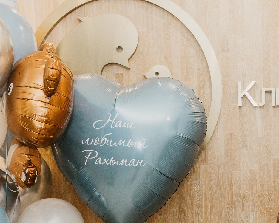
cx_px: 273
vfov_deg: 20.8
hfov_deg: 26.2
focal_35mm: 69
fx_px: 570
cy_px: 262
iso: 500
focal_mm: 24
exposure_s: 1/160
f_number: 4
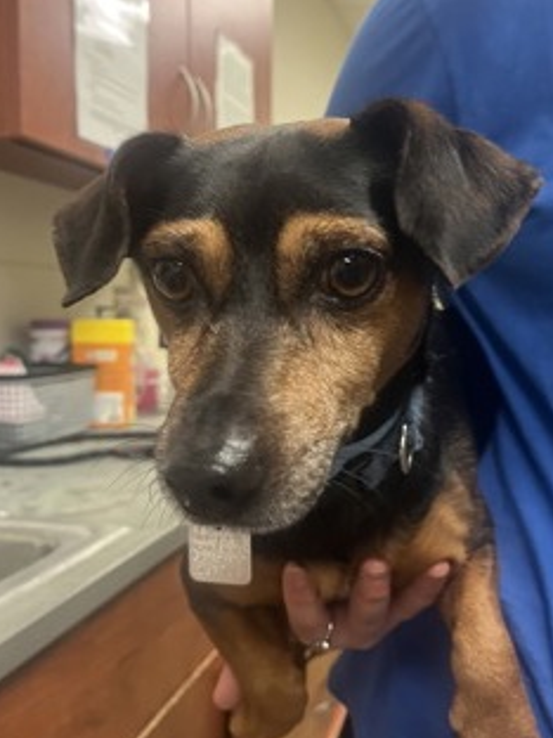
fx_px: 746
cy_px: 381
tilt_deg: -5.4
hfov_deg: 40.6
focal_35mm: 35
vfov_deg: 52.6
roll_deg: -0.5
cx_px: 320
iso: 200
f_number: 1.6
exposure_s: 1/60
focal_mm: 5.1
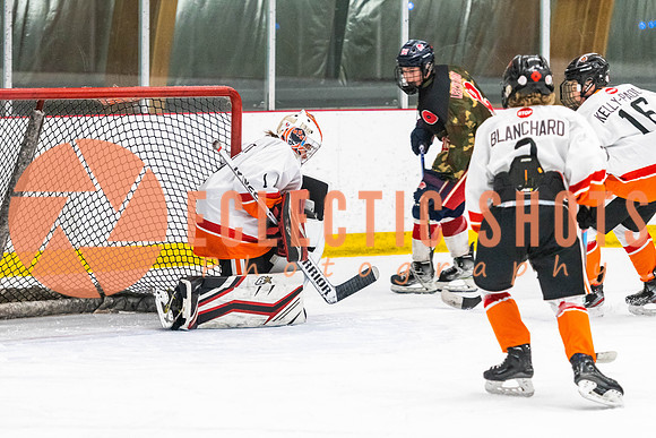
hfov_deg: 10.6
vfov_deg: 7.1
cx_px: 253
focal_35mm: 194
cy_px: 206
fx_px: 3531
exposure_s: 1/640
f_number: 2.8
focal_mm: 122
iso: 2000
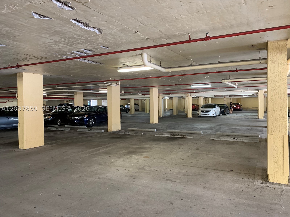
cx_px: 145
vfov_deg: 53.1
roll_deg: -1.3
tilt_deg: -0.9
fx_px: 218
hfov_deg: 67.3
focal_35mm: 26
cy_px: 108
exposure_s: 1/60
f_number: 1.8
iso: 250
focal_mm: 4.25
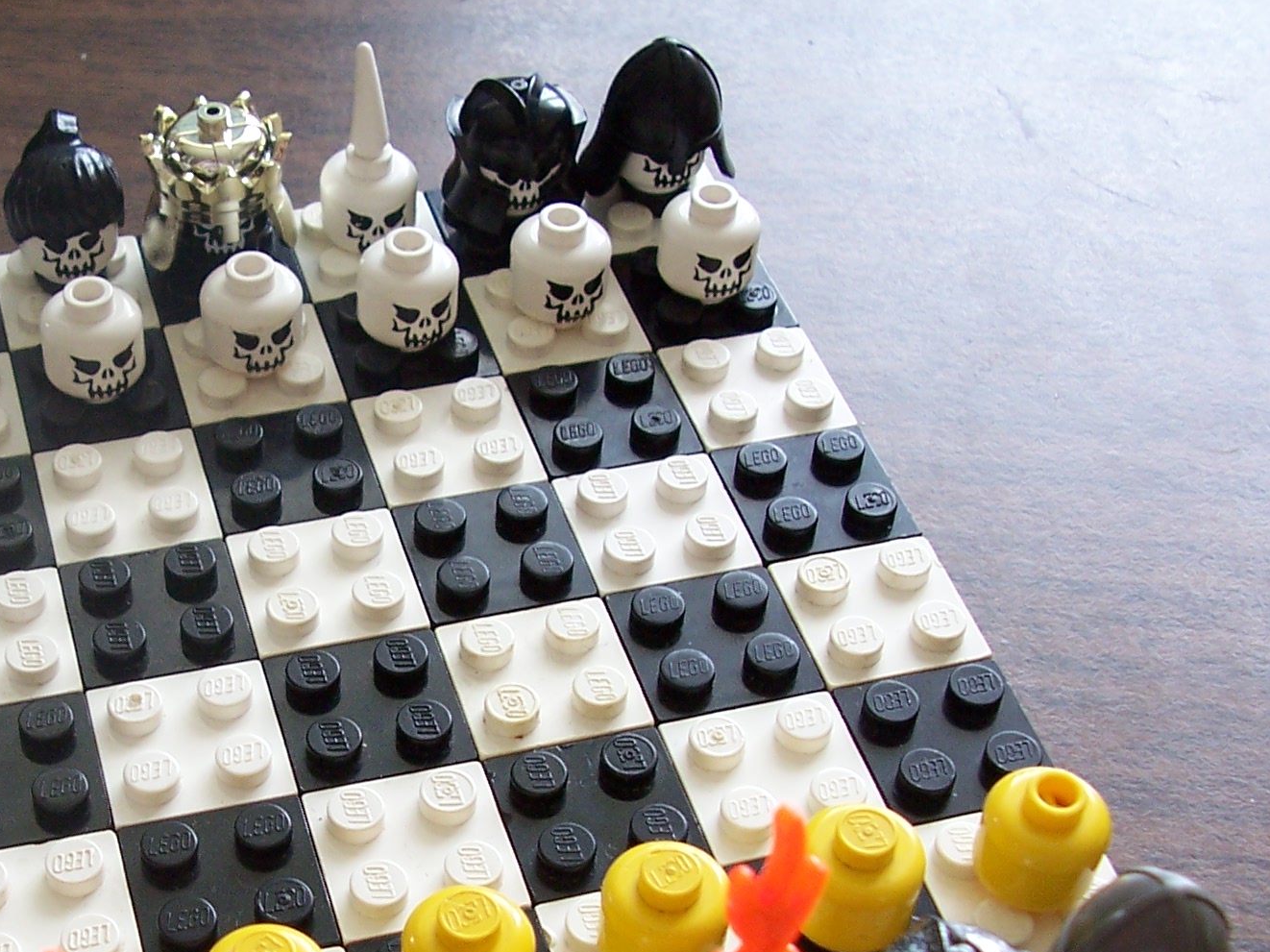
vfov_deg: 23.8
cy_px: 720
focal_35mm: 61
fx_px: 2238
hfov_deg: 31.0
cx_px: 273
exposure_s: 1/30
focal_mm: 6
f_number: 2.8
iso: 140
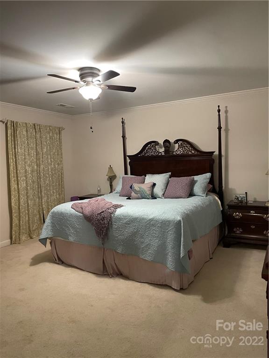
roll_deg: +2.1
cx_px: 134
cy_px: 179
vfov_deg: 67.3
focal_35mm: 26
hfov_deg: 53.1
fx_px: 269
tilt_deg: -4.6
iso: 400
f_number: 1.6
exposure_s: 1/40
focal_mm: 4.2
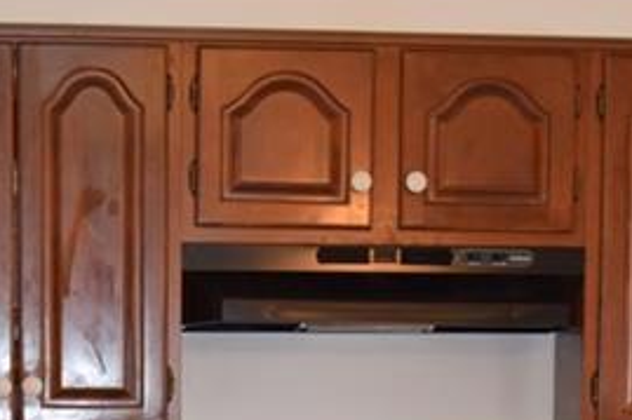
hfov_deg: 15.0
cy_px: 765
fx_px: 2404
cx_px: 242
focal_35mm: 137
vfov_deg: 9.5
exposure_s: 1/80
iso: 800
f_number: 4.5
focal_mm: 24
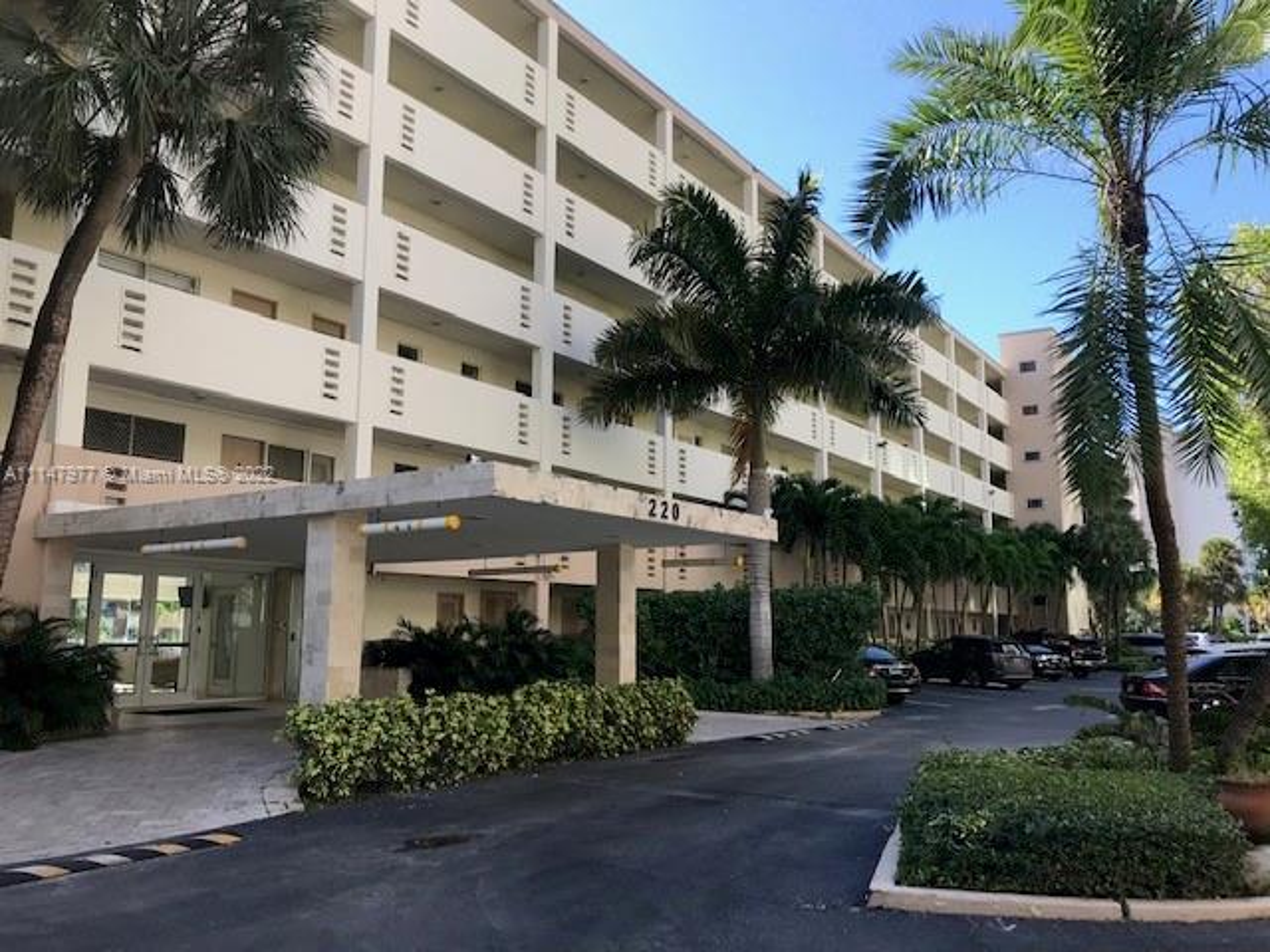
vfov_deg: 49.7
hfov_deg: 63.4
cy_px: 476
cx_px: 635
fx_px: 1027
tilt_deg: +7.4
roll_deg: +0.1
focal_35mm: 28
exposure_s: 1/840
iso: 20
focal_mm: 3.99
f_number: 1.8
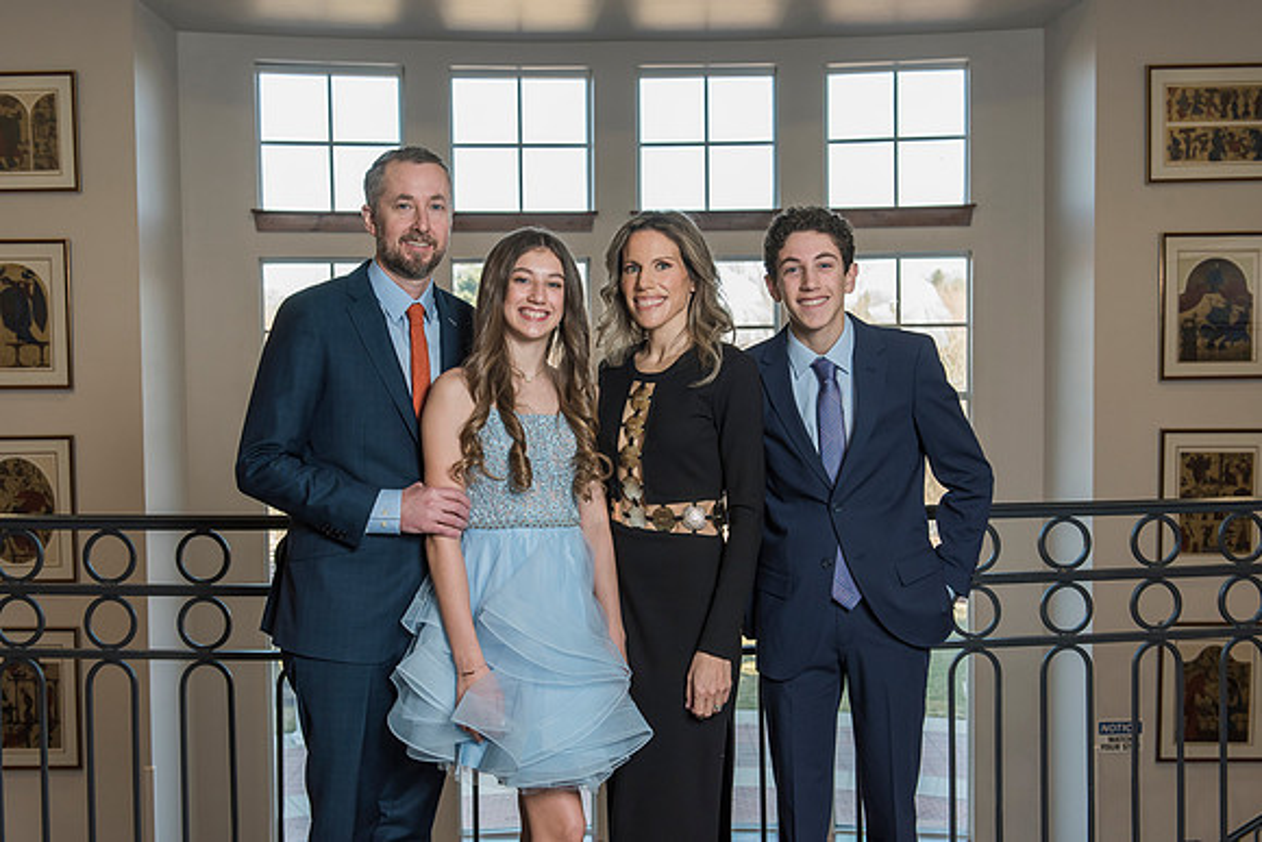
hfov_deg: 48.8
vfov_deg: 33.7
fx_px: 1391
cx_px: 630
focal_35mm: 40
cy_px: 415
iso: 800
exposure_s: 1/125
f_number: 5.6
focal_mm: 38
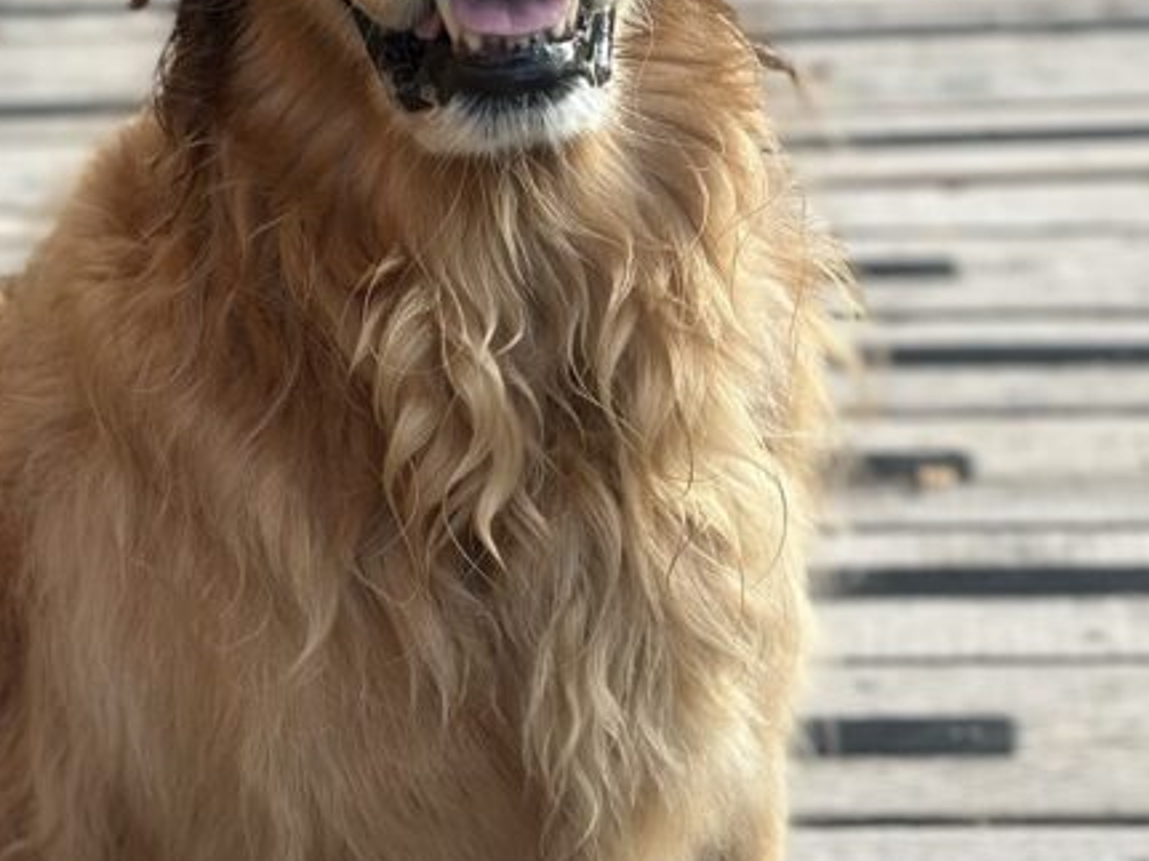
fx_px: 3783
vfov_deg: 12.9
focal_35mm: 114
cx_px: 621
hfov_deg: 17.3
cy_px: 131
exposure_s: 1/121
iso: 100
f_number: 1.78
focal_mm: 6.86
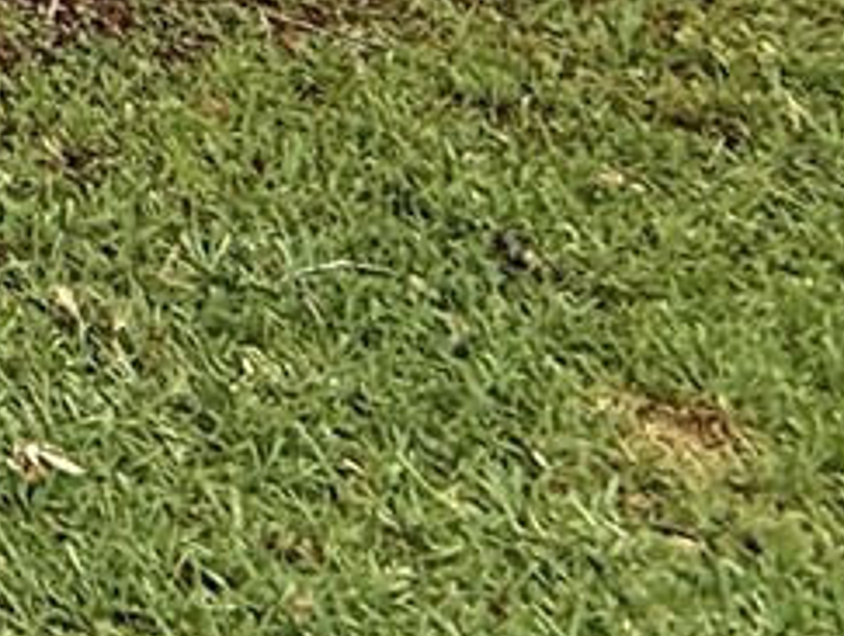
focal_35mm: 92
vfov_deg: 11.9
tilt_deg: +5.9
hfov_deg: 12.5
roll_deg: -0.3
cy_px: -1036
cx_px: -1493
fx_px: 2246
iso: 64
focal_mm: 2.22
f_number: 2.2
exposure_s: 1/789
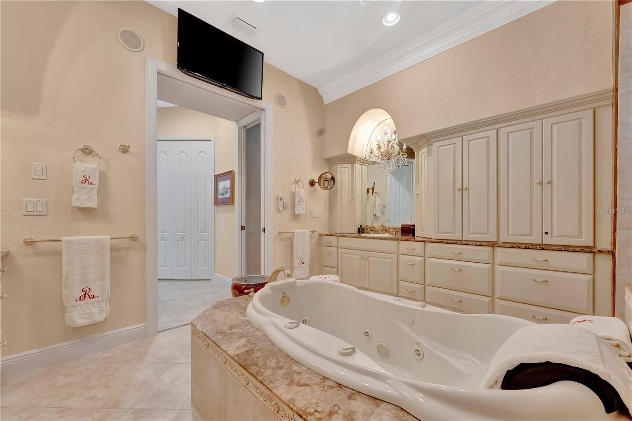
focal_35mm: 14
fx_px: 246
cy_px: 210
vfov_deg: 81.2
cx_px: 316
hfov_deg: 104.3
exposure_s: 1/30
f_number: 8
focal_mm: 14
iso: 1000
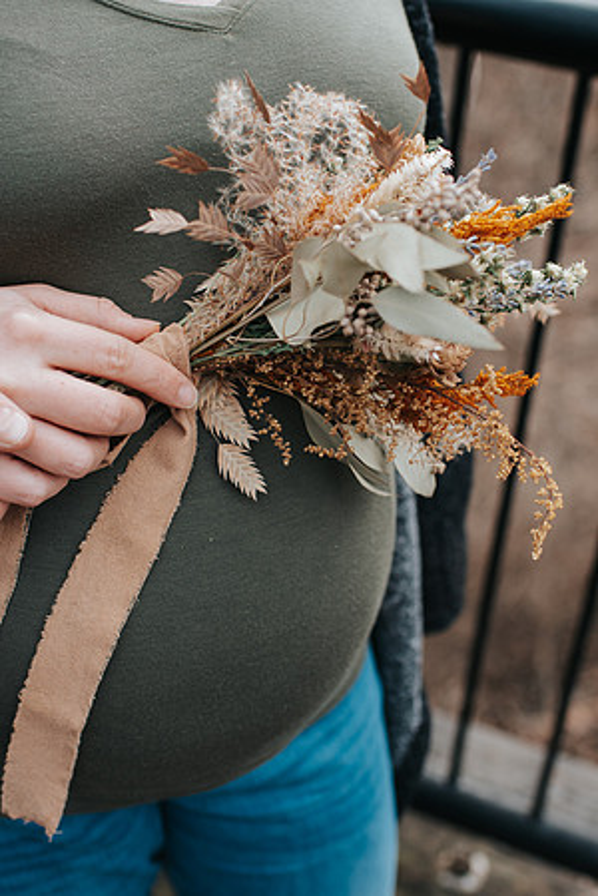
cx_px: 311
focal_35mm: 52
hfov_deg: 25.8
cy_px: 448
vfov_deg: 37.9
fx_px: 1307
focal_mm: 35
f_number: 3.2
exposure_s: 1/800
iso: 400
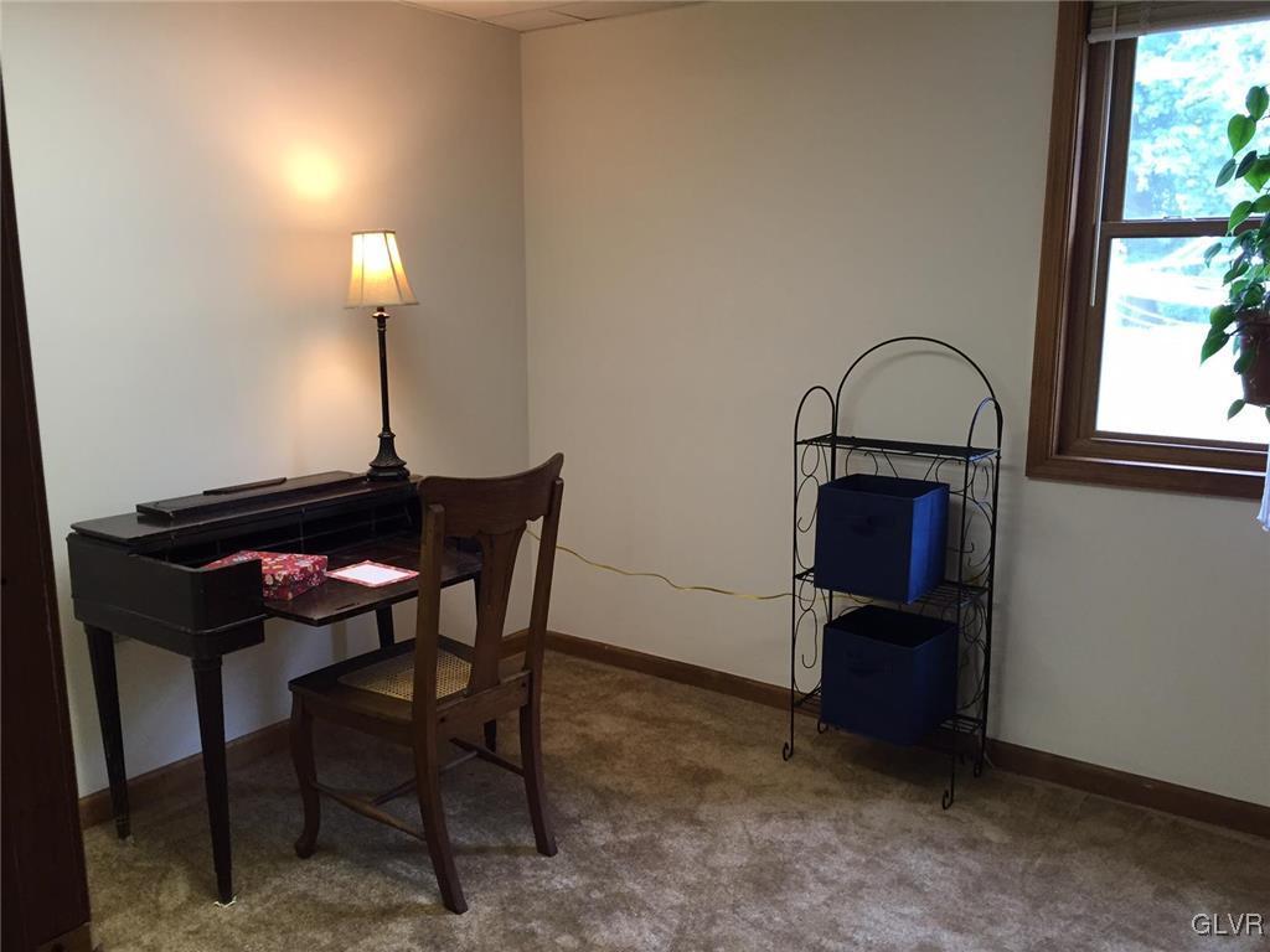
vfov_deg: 48.2
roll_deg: +1.3
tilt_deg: -10.3
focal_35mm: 29
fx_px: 1064
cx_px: 635
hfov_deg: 61.7
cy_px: 476
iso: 100
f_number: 2.2
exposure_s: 1/30
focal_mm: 4.15
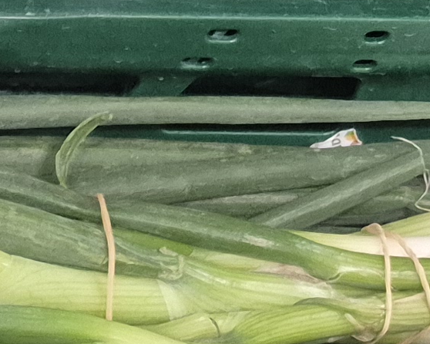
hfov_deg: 11.3
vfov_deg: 9.2
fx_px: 2048
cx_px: -286
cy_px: 616
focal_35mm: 161
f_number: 1.8
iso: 1250
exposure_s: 1/100
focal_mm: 5.4
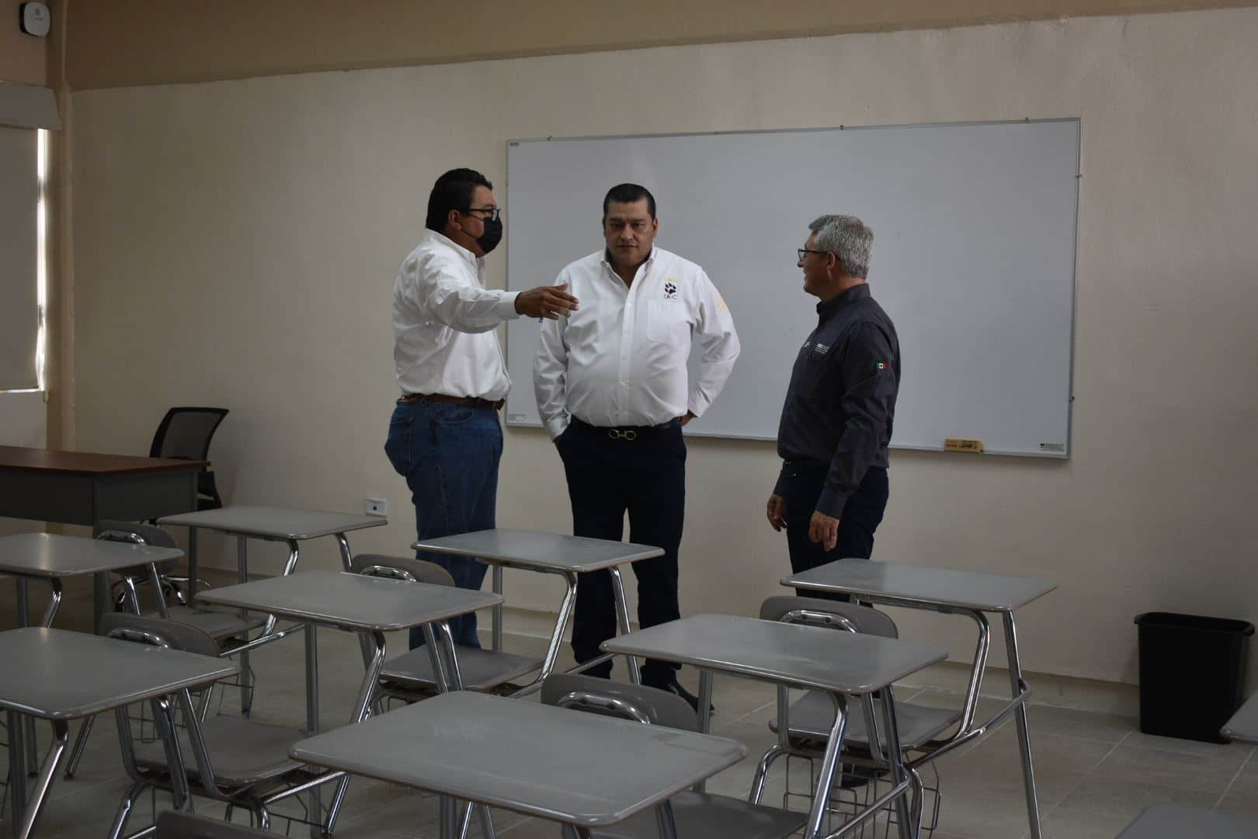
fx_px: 1625
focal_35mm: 46
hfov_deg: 42.3
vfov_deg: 28.9
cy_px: 420
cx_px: 629
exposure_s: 1/250
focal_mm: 31
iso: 720
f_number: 4.2
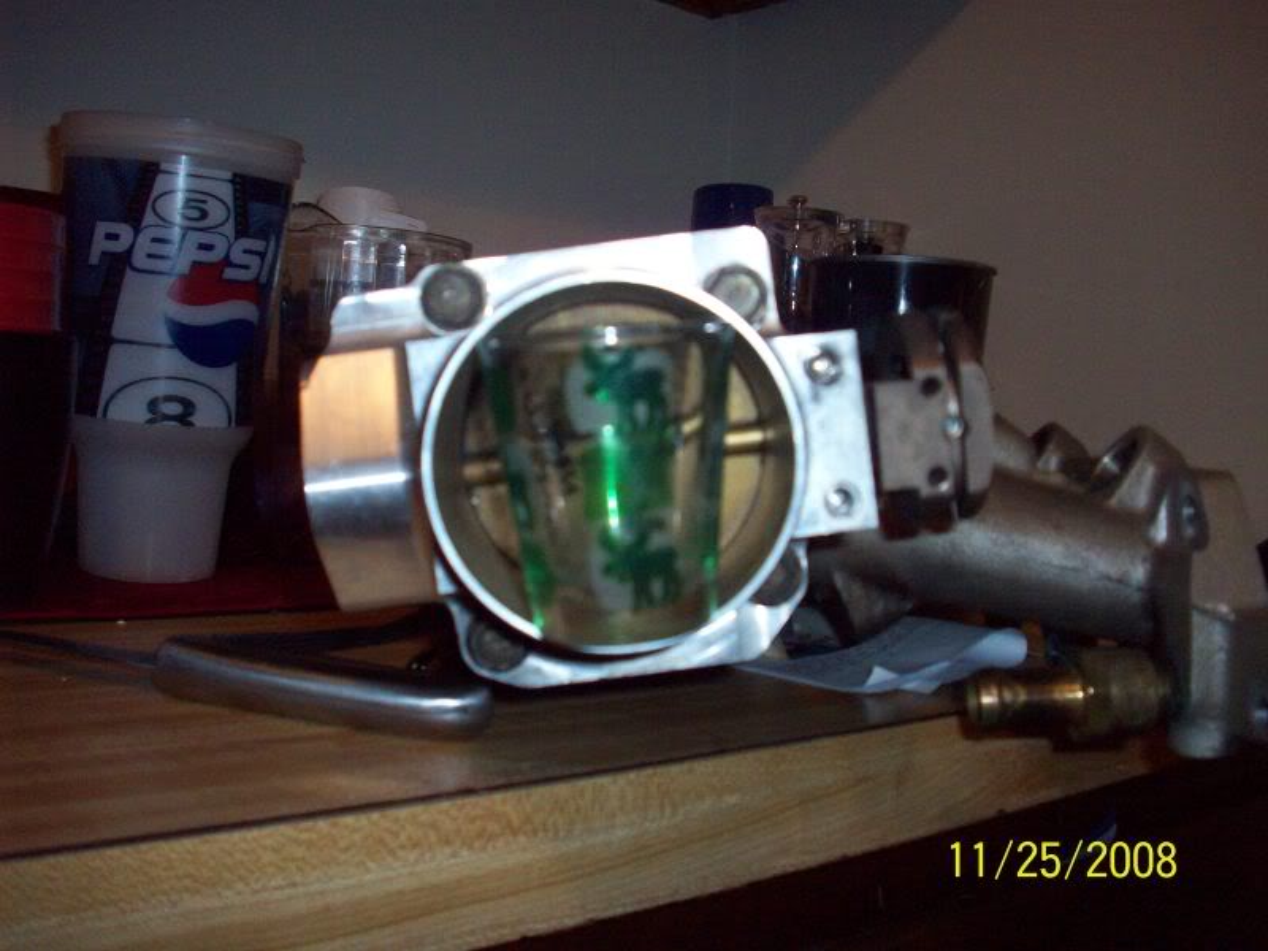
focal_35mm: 37
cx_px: 634
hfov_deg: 50.1
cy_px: 476
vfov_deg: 38.7
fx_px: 1355
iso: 200
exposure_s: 1/64
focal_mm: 6.2
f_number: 2.8
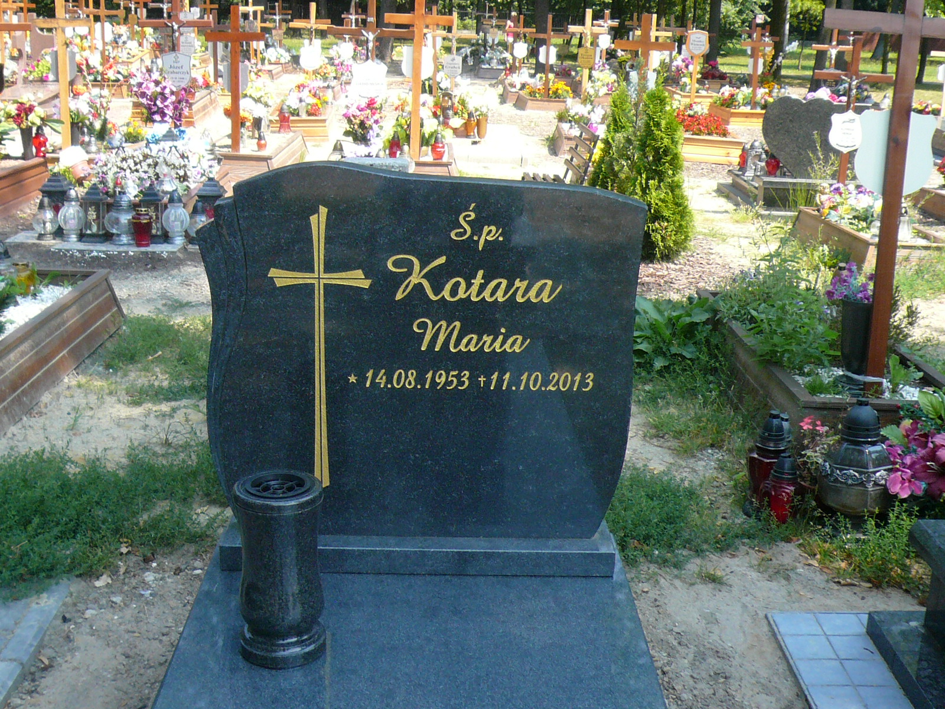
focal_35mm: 42
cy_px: 354
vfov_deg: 34.3
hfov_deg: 44.8
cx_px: 472
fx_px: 1147
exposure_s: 1/400
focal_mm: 4.6
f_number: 2.8
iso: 100
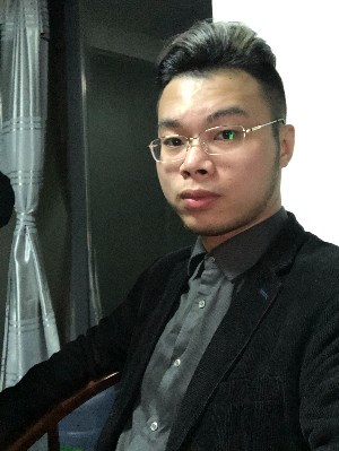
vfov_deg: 56.8
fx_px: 417
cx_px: 170
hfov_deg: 44.2
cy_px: 226
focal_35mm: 32
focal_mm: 2.87
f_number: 2.2
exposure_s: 1/20
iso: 500
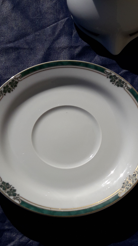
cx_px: 68
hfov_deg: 37.8
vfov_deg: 62.6
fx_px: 202
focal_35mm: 31
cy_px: 123
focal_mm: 3.7
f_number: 1.9
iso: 40
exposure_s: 1/5525
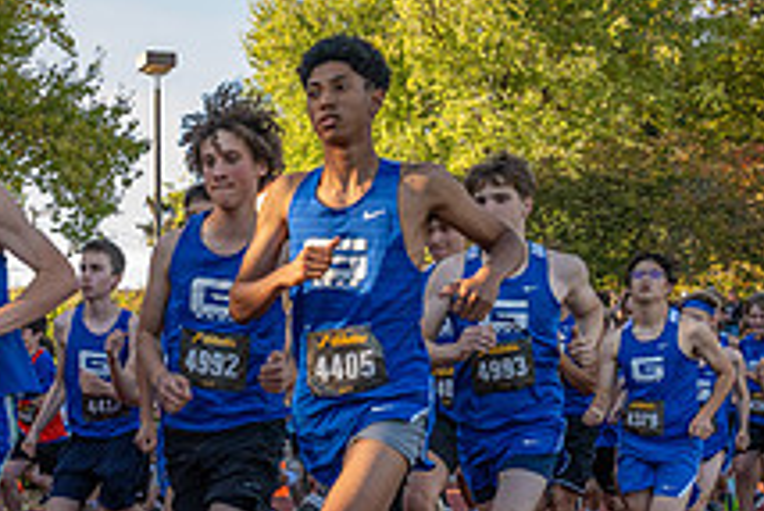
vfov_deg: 18.0
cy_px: 424
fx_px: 1593
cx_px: 83
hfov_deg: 26.1
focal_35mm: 75
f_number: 5.6
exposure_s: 1/800
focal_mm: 25.5
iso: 1250
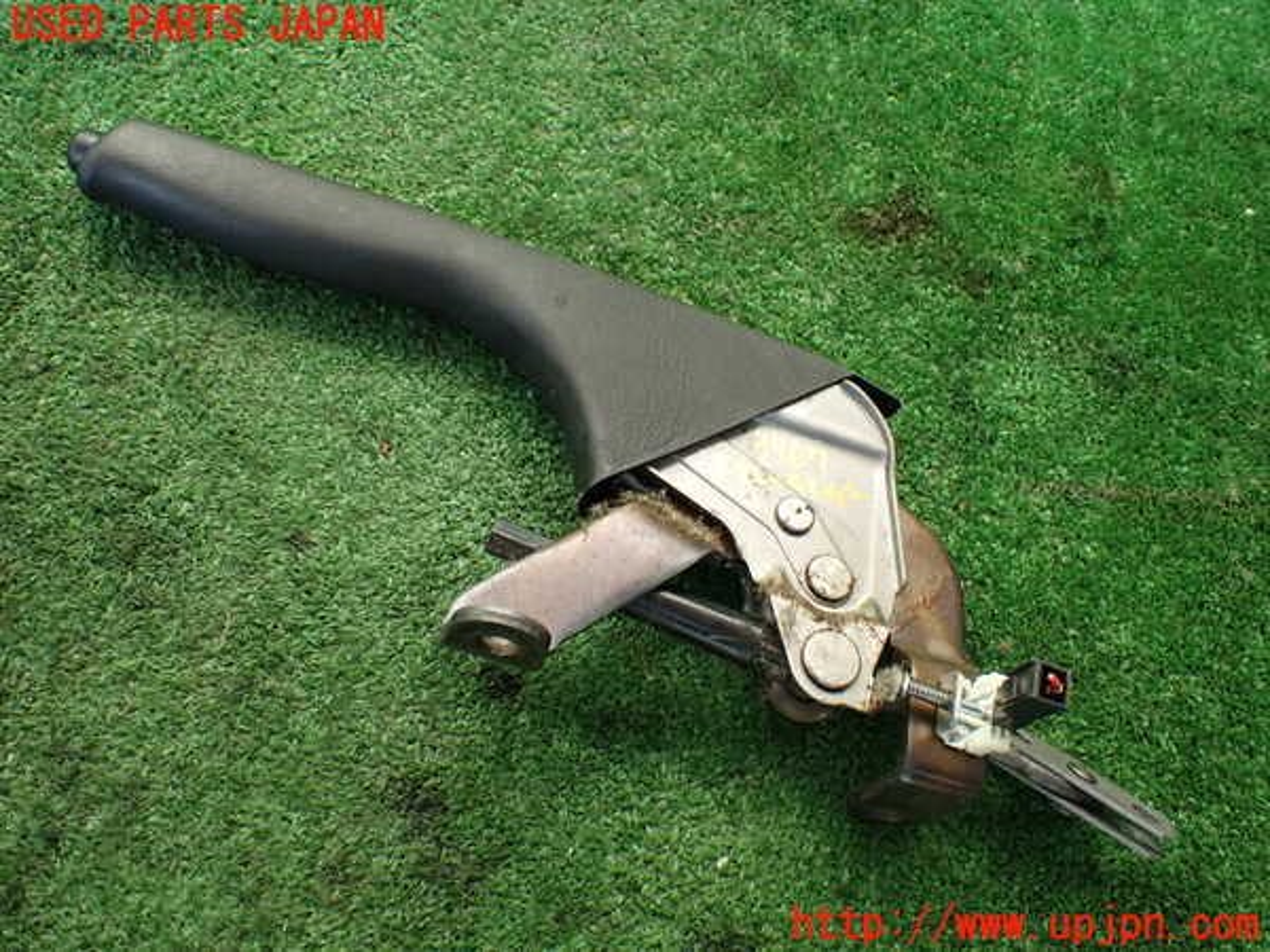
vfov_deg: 46.8
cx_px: 635
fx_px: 1101
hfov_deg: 60.0
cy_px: 476
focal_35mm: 30
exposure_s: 1/125
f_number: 2.3
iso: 200
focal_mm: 5.4
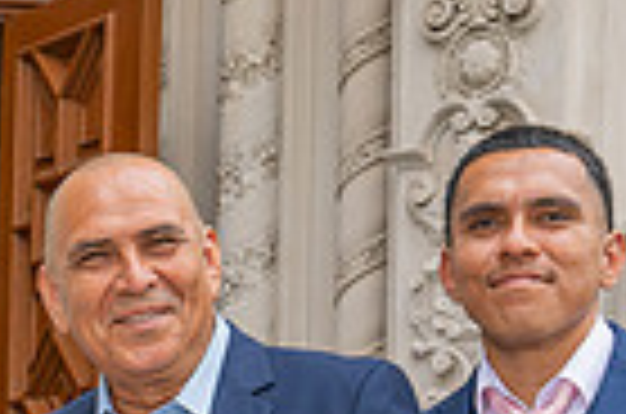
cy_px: 740
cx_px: -207
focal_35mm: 184
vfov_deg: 7.2
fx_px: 3192
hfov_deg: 10.9
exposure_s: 1/200
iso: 200
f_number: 8
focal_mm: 44
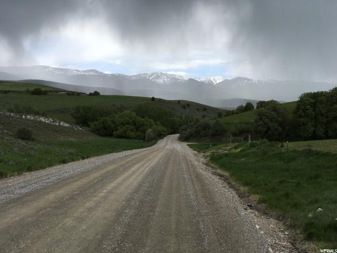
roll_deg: -1.0
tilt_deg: -5.5
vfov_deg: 48.2
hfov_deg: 61.7
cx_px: 168
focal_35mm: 29
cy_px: 126
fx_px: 282
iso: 25
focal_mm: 4.15
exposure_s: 1/855
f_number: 2.2
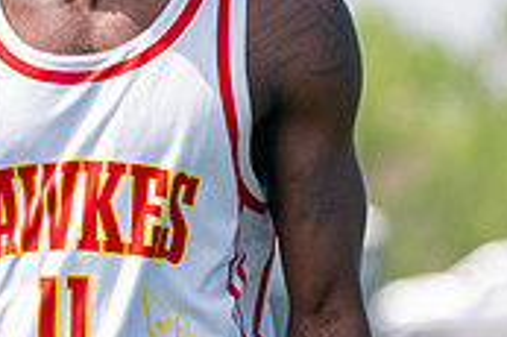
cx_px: 108
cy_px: 180
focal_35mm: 436
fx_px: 6134
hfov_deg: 4.7
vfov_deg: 3.1
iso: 500
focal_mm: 130
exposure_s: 1/5000
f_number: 2.8
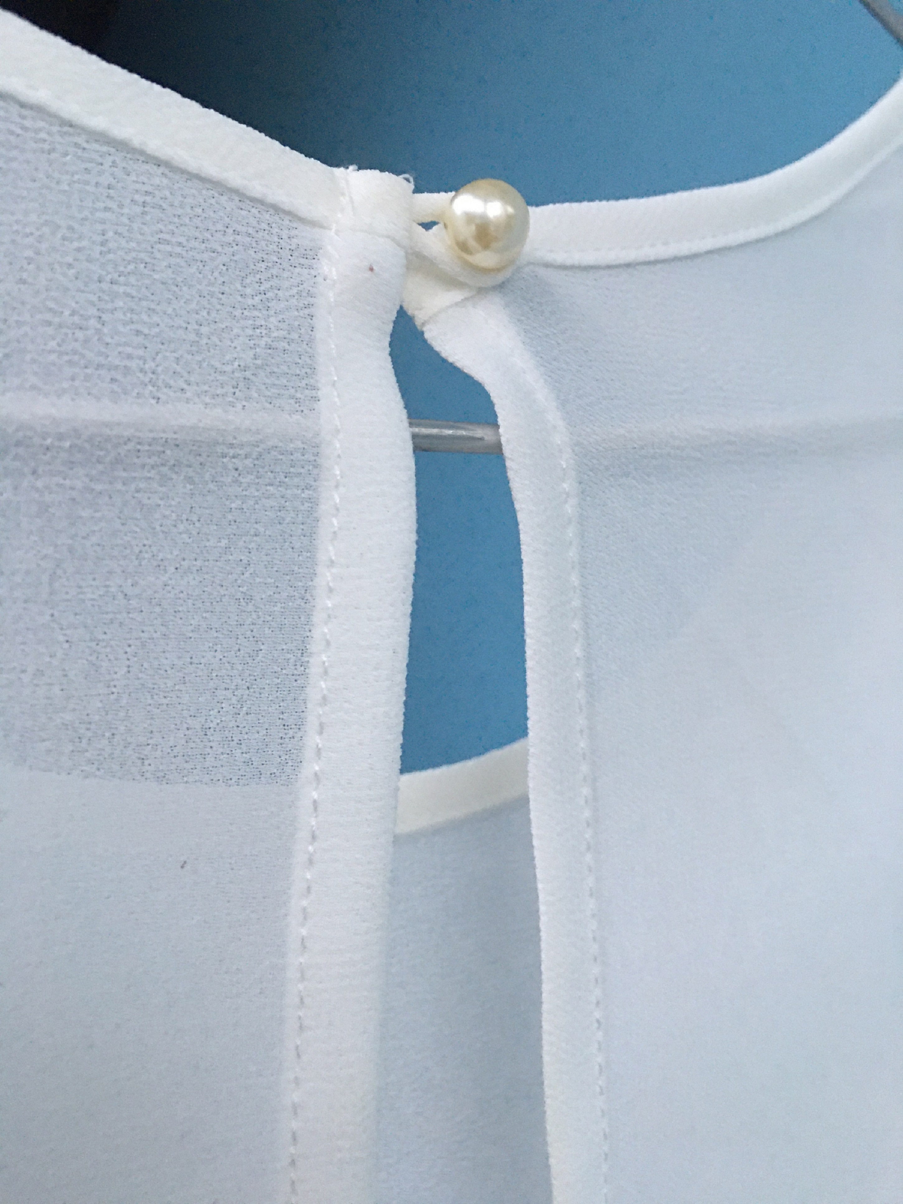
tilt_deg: -1.1
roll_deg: +2.0
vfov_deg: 61.7
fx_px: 1008
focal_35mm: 29
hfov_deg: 48.2
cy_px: 602
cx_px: 452
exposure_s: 1/10
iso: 80
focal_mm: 4.15
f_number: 2.2
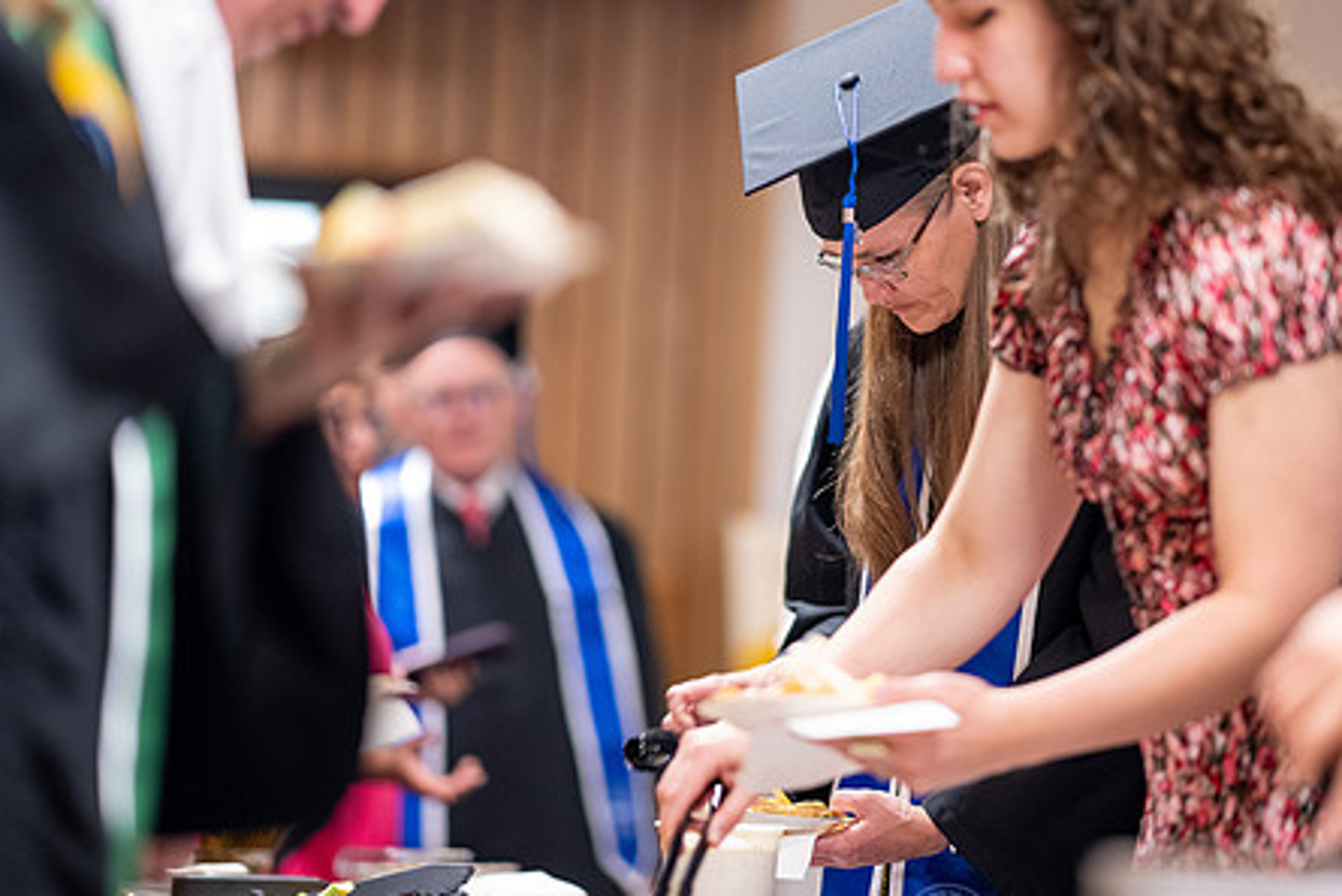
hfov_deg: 15.0
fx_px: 5108
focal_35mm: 137
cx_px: 805
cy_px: 342
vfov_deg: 10.0
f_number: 1.4
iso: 1000
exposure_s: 1/125
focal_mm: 105
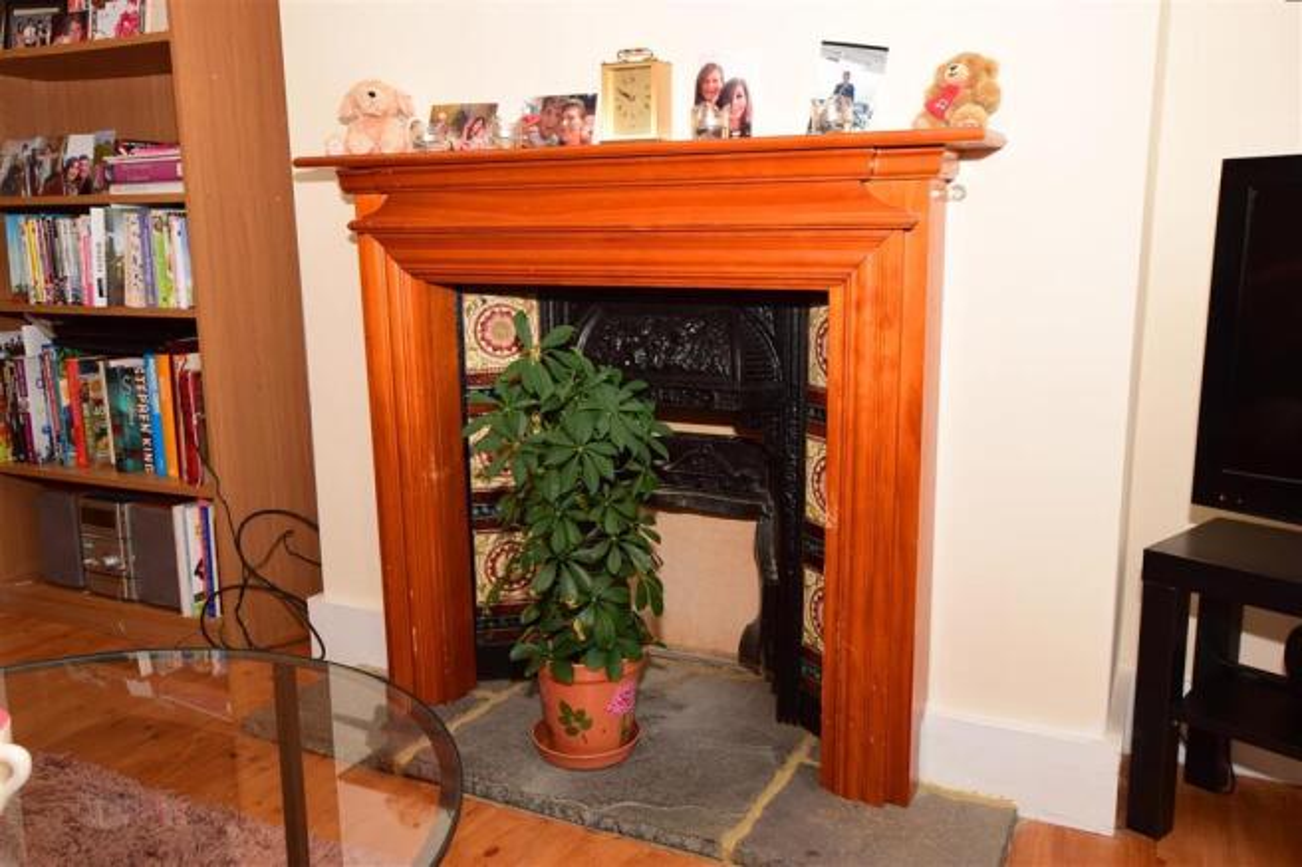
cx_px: 651
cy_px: 434
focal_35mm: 30
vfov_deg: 43.6
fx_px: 1085
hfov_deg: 61.9
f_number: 8
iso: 400
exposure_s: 1/60
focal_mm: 20
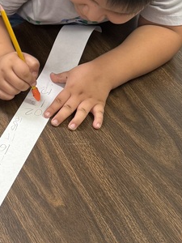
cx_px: -29
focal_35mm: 82
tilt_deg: -40.3
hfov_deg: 17.3
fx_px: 575
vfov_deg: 23.8
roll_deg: -0.2
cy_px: 125
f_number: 1.78
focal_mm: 6.76
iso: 125
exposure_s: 1/60
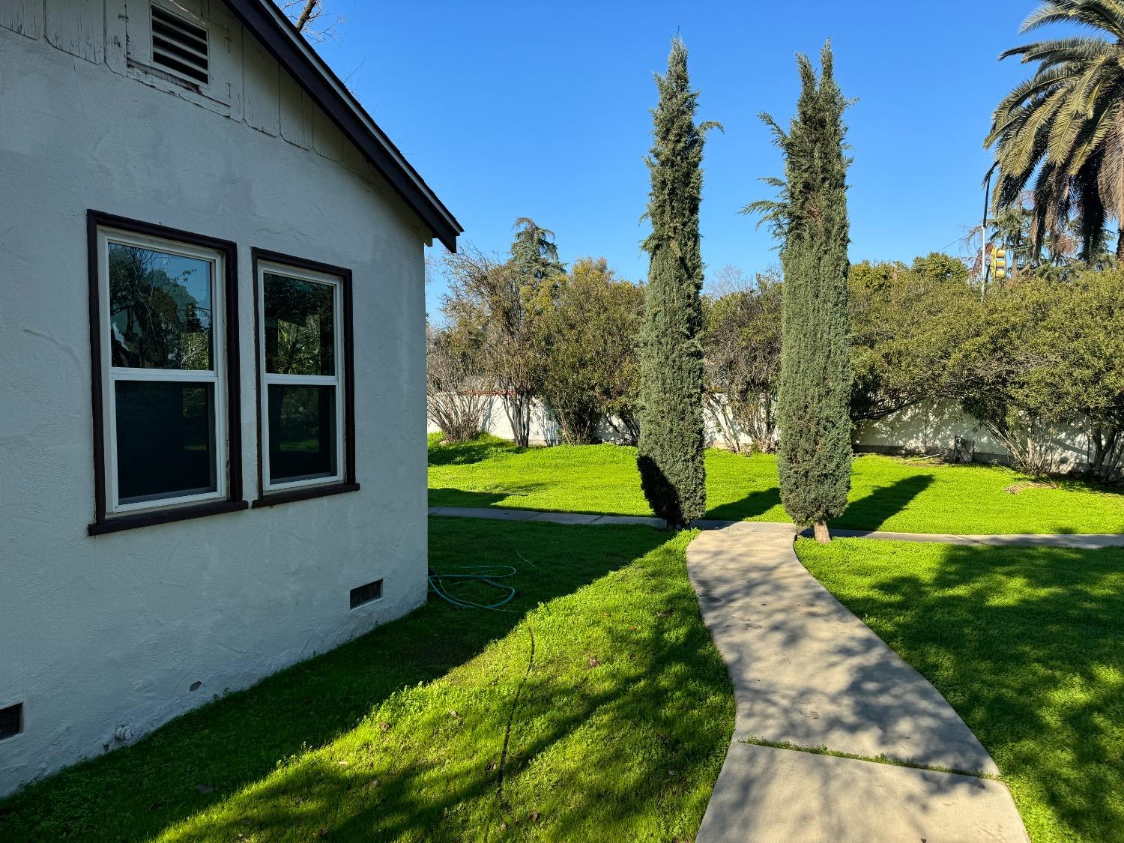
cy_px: 422
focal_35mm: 24
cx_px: 562
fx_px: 779
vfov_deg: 56.8
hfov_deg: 71.6
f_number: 1.78
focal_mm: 6.76
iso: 80
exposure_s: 1/2506
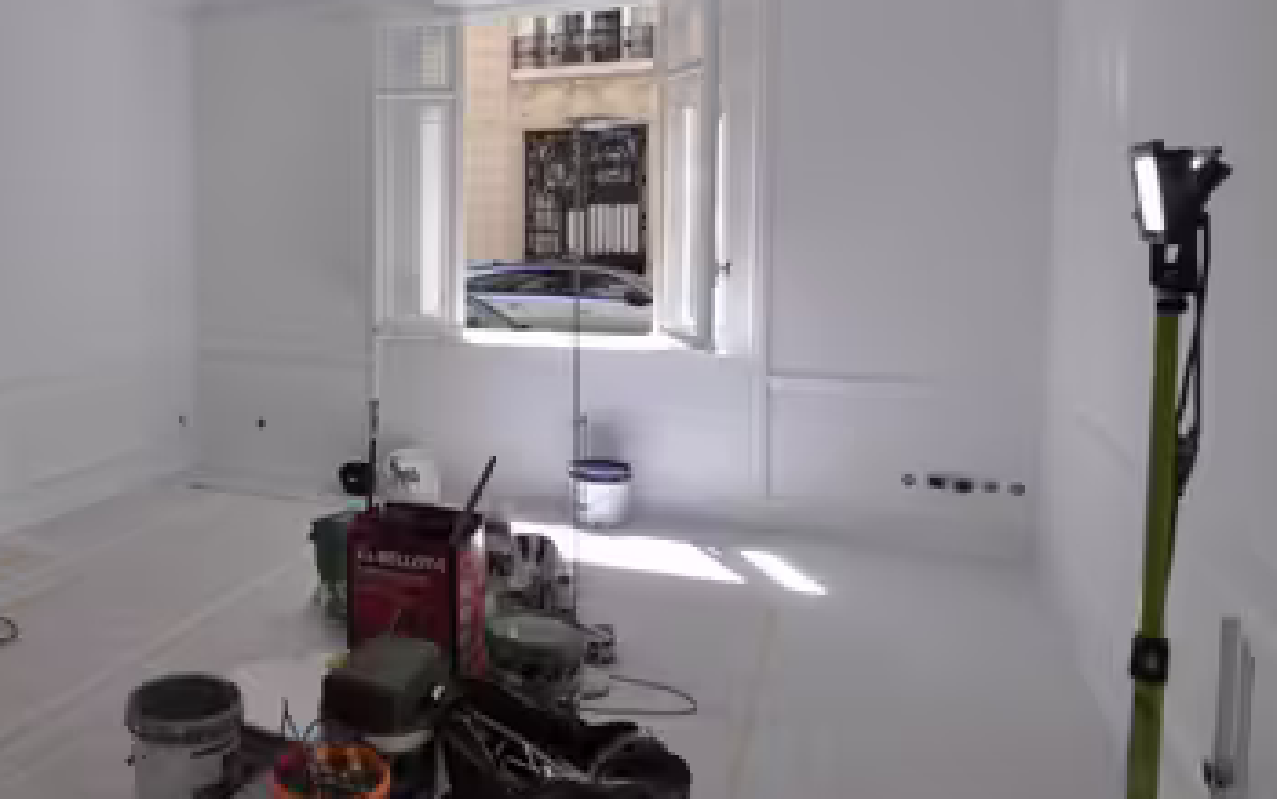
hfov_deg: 59.5
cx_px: 248
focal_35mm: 29
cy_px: 288
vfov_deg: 42.9
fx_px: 1005
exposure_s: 1/200
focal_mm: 11
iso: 200
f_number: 7.1
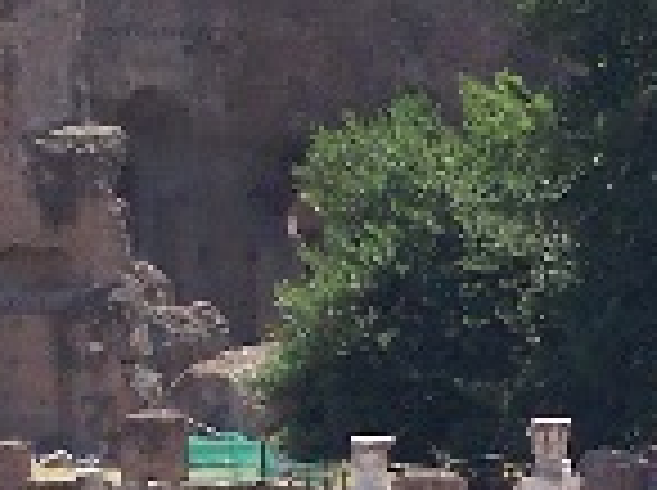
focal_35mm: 346
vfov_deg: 4.3
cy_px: 27
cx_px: 896
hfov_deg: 5.7
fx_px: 6556
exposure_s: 1/350
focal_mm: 13.3
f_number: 5.6
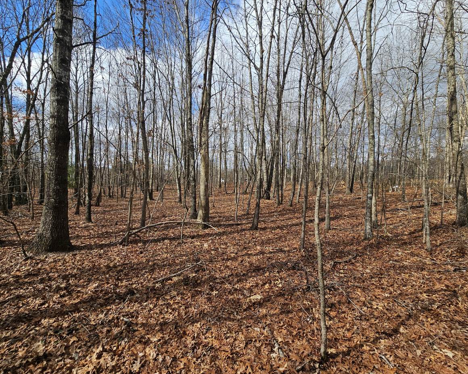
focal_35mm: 14
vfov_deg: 88.0
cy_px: 181
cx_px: 226
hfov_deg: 100.7
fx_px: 194
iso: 50
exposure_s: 1/1402
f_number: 2.2
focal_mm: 2.2
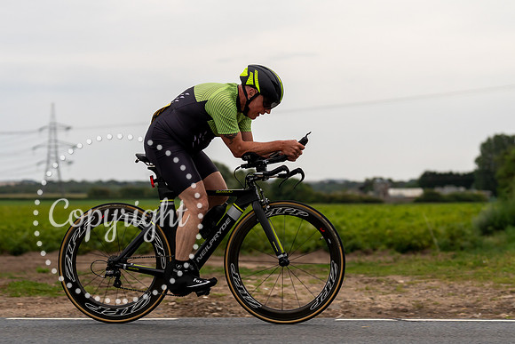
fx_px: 1400
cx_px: 259
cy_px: 128
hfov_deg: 20.8
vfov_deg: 14.0
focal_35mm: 98
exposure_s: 1/1000
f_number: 3.2
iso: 500
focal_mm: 77
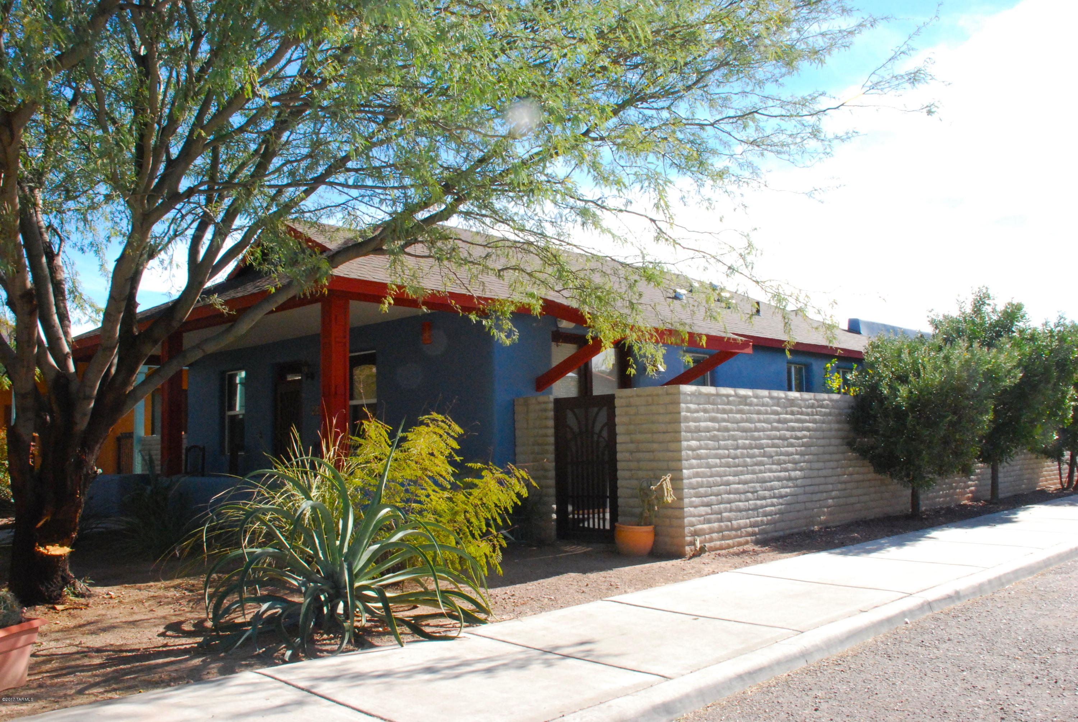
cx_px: 539
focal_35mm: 30
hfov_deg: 61.9
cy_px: 361
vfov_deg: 43.7
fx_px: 899
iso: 1600
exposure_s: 1/200
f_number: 22
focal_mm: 20
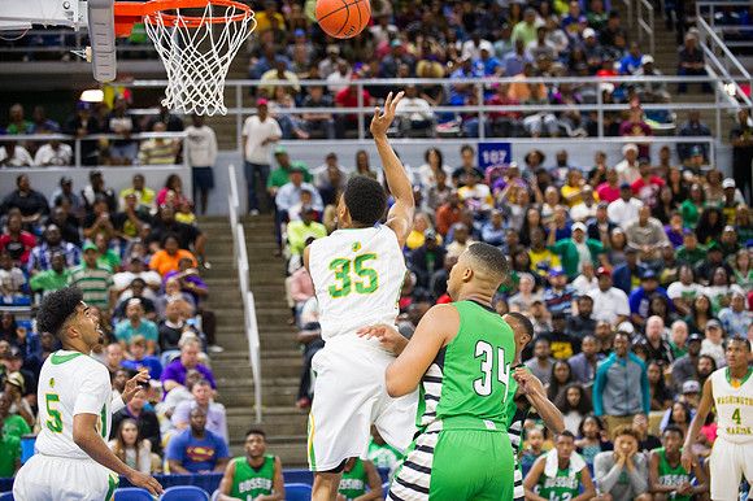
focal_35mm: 105
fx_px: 2195
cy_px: 250
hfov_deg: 19.5
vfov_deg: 13.0
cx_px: 376
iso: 4000
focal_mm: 105
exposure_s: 1/1000
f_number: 3.5
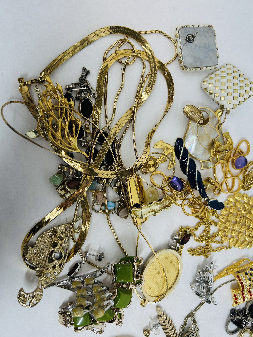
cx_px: 126
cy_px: 168
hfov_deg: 53.1
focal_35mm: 26
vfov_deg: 67.3
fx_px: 253
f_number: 1.5
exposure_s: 1/324
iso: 50
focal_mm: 5.7
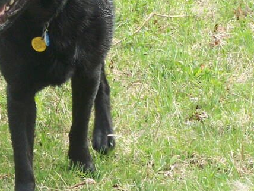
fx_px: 2055
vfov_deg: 5.3
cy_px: 27
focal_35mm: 280
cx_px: 15
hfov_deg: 7.1
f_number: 3.2
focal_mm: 19.4
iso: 140
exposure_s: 1/250
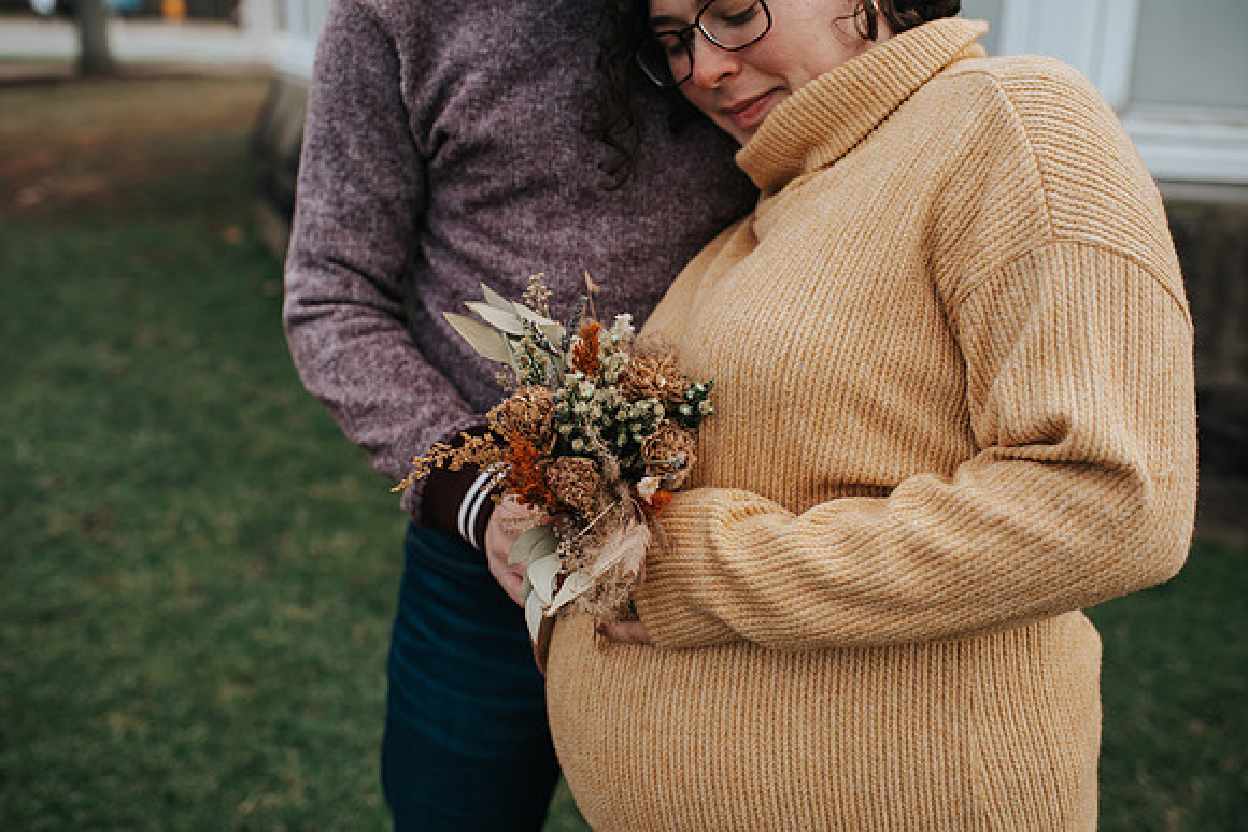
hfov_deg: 54.4
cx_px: 624
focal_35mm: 35
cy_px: 416
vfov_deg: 37.9
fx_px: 1214
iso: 180
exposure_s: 1/800
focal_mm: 35
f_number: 3.2
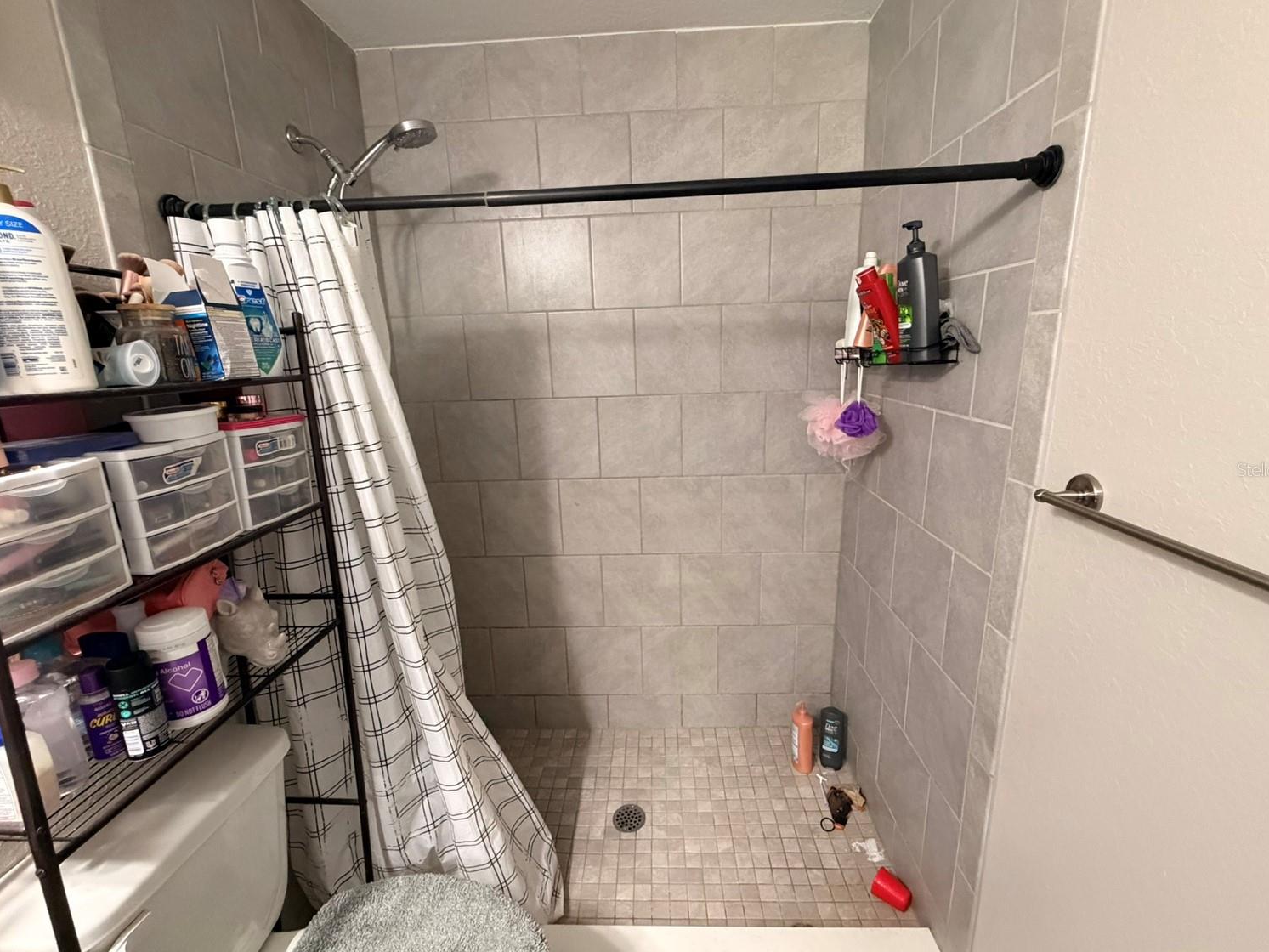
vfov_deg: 81.7
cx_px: 637
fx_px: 550
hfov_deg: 98.2
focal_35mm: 15
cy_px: 469
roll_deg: +2.2
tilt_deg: -12.2
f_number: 2.2
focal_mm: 2.22
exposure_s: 1/60
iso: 640
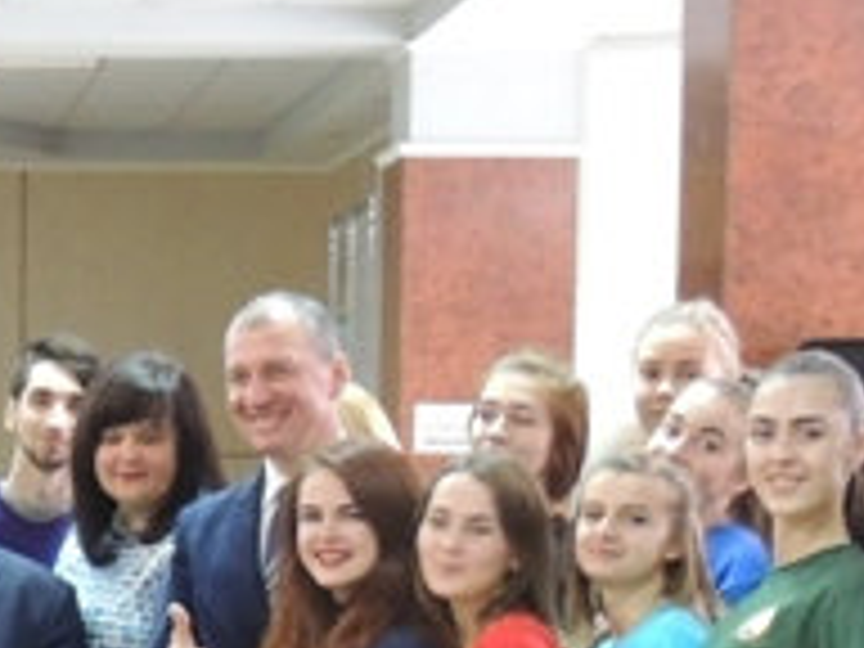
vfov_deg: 10.0
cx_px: -248
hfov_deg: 13.1
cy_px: 788
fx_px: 3644
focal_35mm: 146
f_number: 3.3
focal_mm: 6.2
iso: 800
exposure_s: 1/8
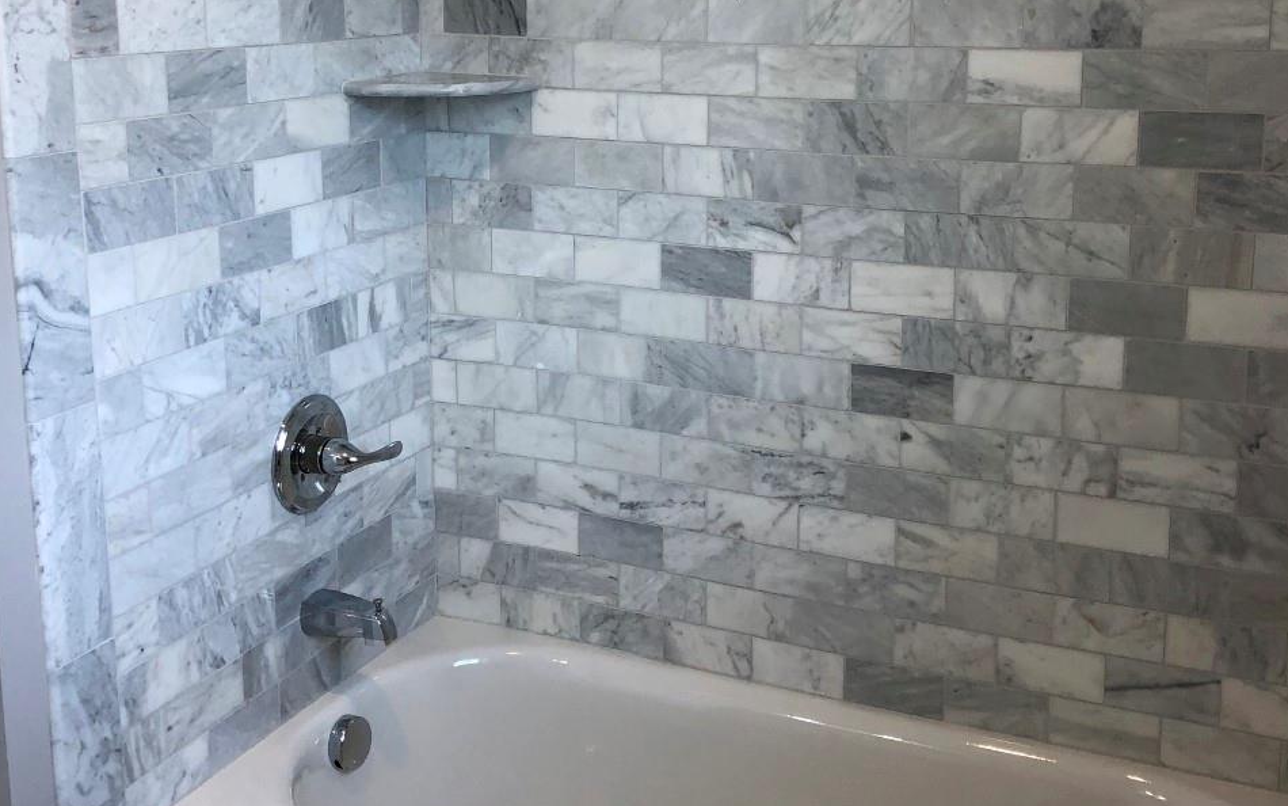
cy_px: 235
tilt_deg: -9.8
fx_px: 1404
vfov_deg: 31.6
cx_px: 647
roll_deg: +1.3
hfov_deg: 49.3
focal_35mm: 40
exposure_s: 1/120
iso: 50
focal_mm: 3.99
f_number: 1.8
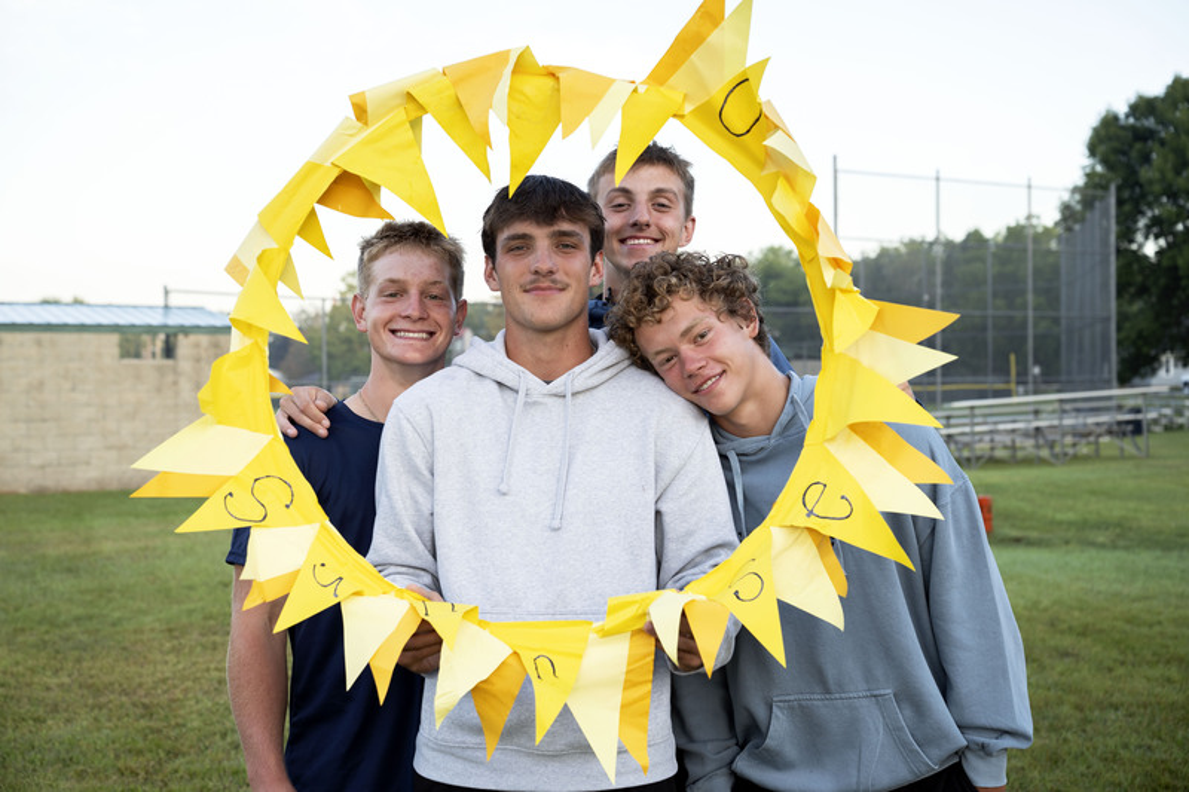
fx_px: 1486
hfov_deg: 43.6
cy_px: 396
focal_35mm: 45
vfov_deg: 29.9
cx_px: 594
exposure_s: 1/160
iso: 320
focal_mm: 45
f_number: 4.5
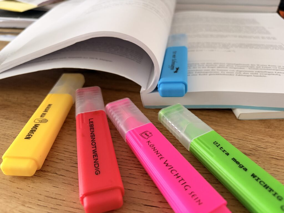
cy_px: 106
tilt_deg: -34.4
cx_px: 142
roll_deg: +0.8
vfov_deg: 53.1
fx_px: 213
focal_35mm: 26
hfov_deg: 67.3
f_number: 1.6
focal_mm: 5.96
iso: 500
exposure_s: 1/60
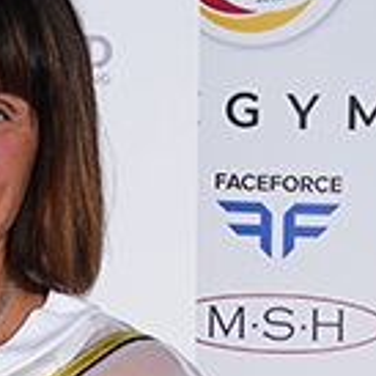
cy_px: 757
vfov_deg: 6.7
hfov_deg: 6.8
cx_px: -285
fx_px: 3109
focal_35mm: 253
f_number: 4
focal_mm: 34
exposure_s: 1/200
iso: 125
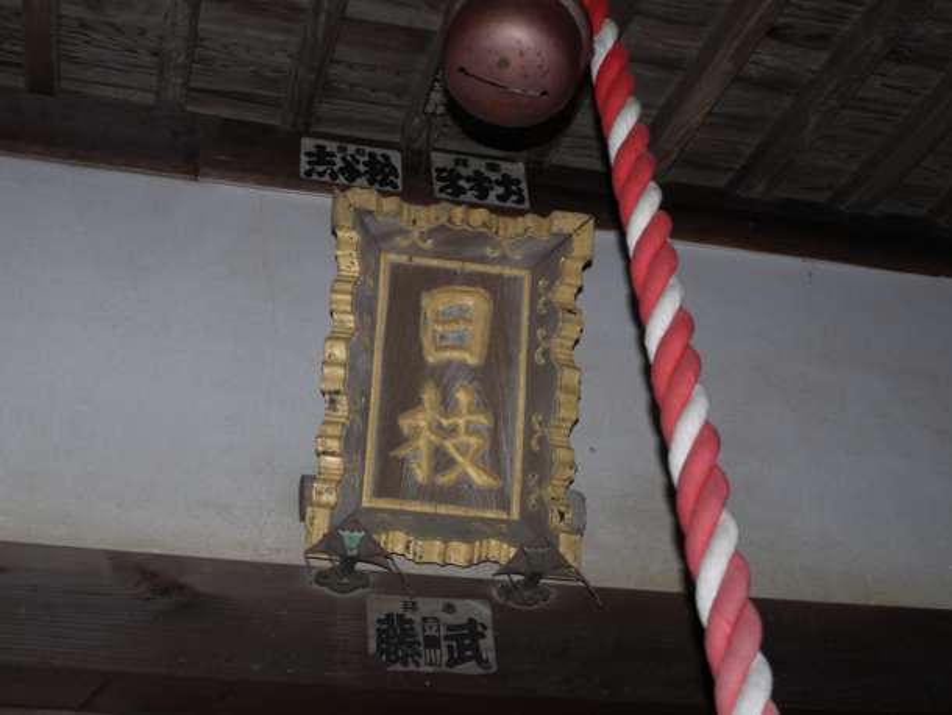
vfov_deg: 28.1
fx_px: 1431
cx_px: 476
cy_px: 358
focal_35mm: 52
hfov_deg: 36.8
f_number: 5
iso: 100
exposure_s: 1/13
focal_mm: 26
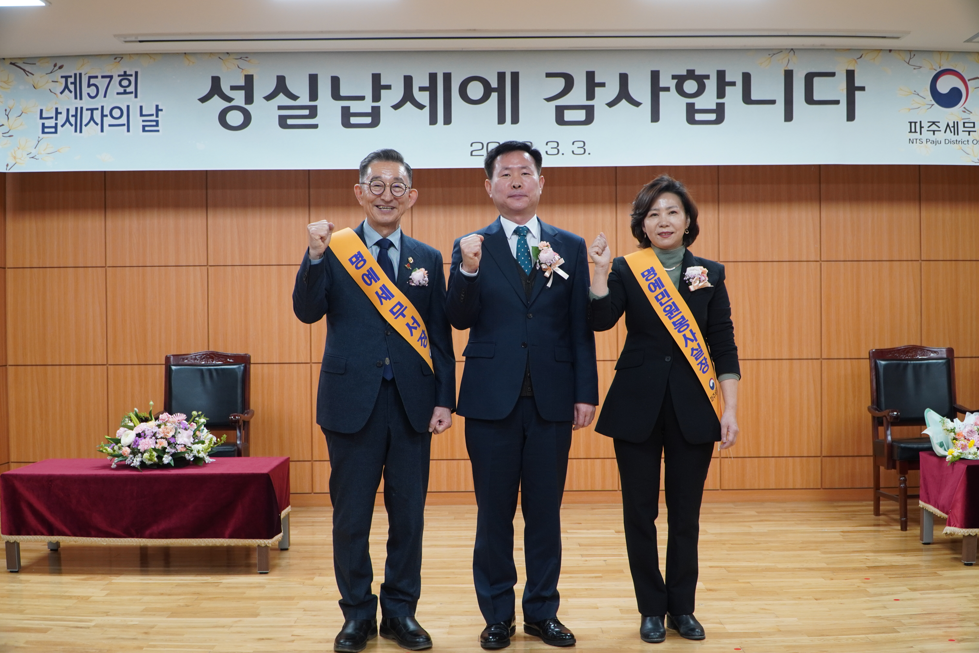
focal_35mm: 39
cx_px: 490
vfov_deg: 34.2
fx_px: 1061
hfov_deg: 49.6
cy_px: 326
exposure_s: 1/30
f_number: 4.5
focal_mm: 26
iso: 500
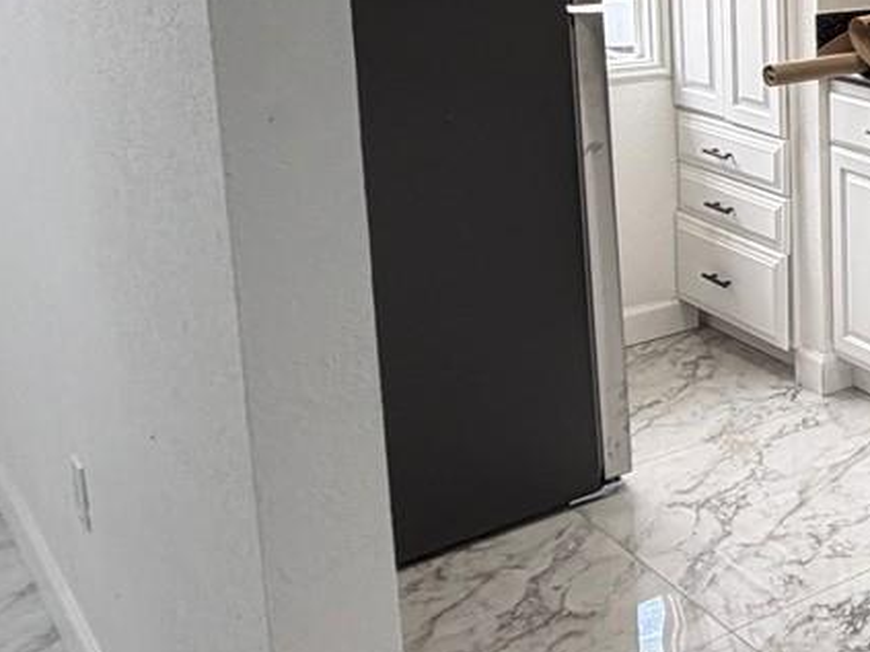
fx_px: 1332
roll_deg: -2.5
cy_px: 58
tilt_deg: -8.1
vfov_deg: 26.5
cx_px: 1279
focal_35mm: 53
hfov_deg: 26.8
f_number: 2.2
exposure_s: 1/120
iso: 125
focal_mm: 2.22
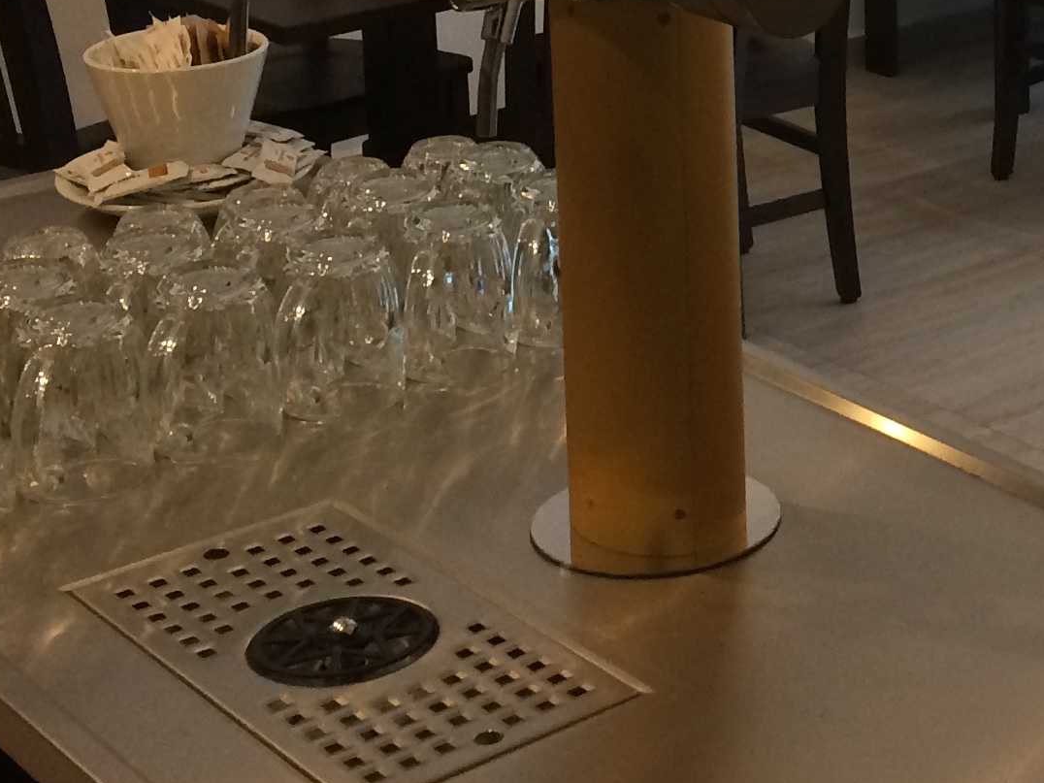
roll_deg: +1.4
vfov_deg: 16.2
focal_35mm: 88
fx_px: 2654
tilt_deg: -13.6
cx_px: 1032
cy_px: -130
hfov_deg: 21.5
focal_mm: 4.15
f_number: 2.2
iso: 160
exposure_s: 1/33
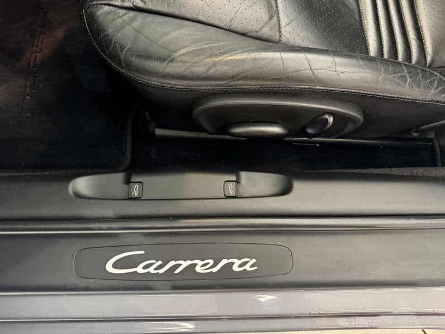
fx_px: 309
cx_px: 222
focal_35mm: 24
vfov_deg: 56.8
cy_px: 167
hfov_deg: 71.6
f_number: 1.8
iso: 800
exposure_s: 1/33
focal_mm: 6.8
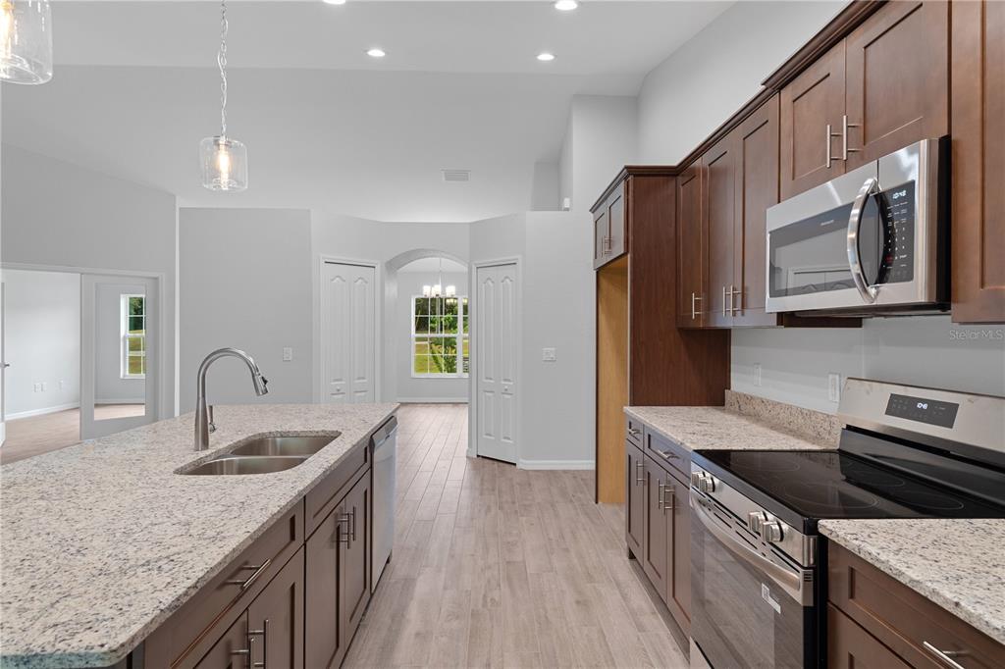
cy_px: 334
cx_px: 502
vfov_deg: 67.3
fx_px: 502
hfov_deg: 90.0
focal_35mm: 18
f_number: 8
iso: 320
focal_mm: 12
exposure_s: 1/3
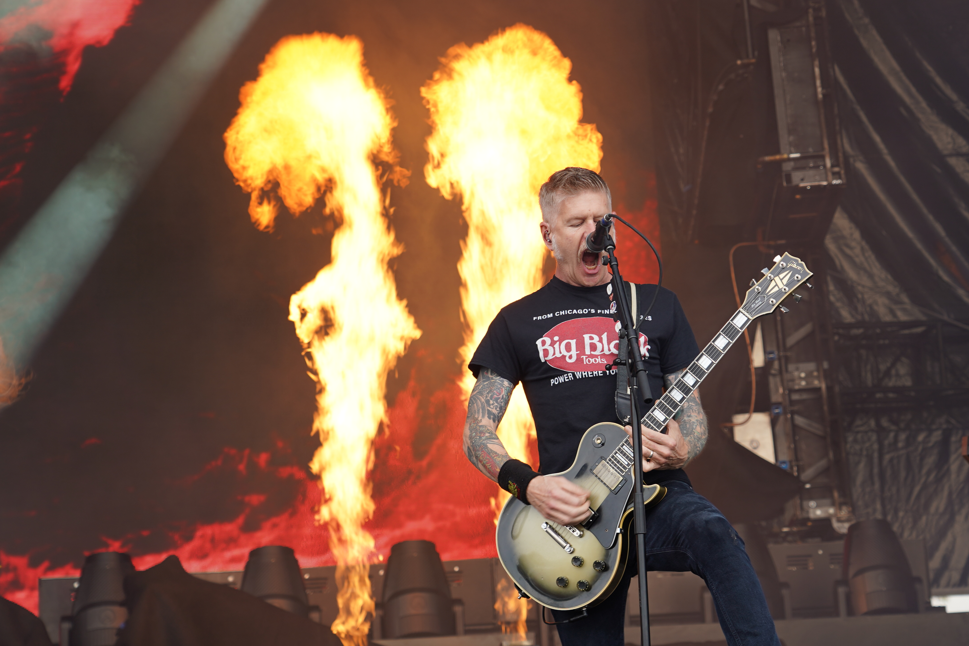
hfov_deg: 22.6
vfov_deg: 15.2
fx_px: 2422
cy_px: 249
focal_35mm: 90
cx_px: 557
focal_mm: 65
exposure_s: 1/125
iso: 100
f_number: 5
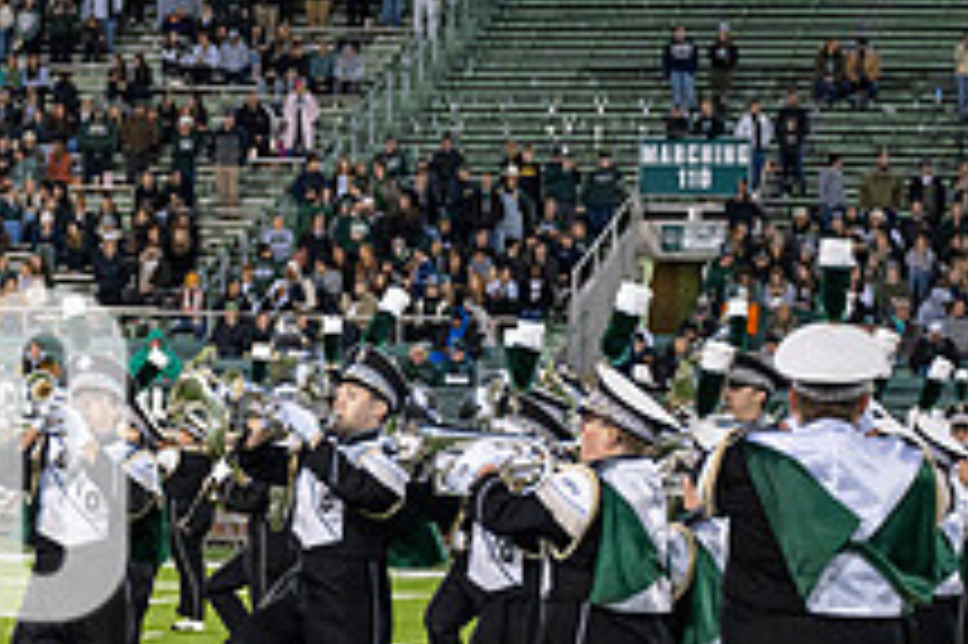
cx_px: -212
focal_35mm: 170
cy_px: 502
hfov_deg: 11.8
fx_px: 4567
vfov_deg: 8.1
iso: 1250
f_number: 3.2
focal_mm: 63
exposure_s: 1/500
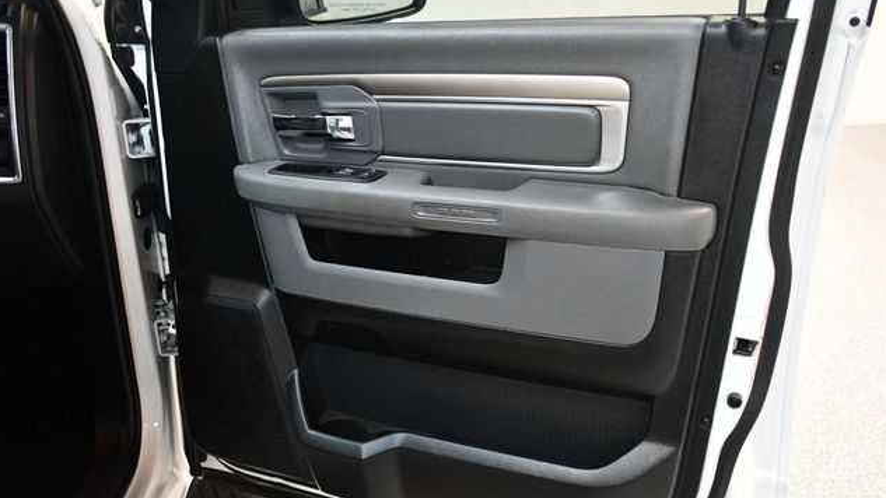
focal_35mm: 36
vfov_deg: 32.8
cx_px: 442
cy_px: 260
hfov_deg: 55.3
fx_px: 846
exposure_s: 1/60
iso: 3200
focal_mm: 23
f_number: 3.8
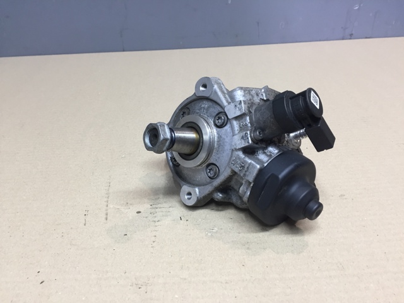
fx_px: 338
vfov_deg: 48.2
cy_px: 152
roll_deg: +0.4
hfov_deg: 61.7
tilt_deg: -31.9
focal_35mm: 29
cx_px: 202
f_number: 2.2
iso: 64
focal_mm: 4.15
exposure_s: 1/33
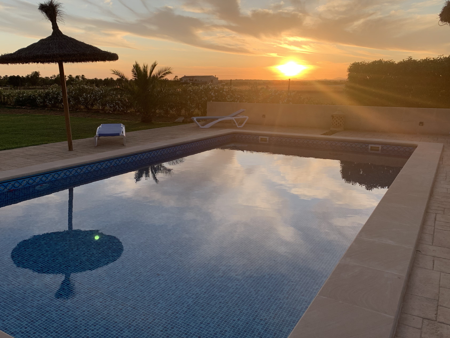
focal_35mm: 31
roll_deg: -0.3
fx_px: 403
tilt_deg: -9.9
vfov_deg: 45.4
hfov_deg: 58.2
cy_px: 156
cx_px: 196
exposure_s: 1/716
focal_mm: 4.25
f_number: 1.8
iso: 25
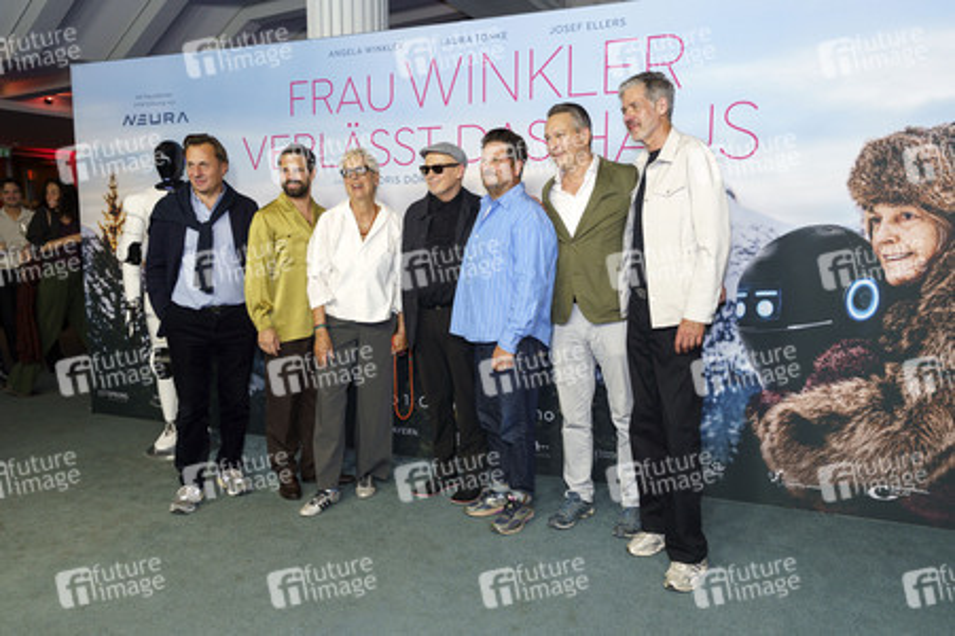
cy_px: 318
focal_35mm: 26
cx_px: 478
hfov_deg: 69.4
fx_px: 689
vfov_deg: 49.5
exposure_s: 1/250
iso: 800
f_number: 3.2
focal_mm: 26
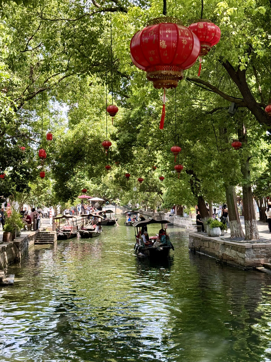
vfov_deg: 39.7
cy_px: 181
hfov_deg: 30.3
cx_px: 136
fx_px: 501
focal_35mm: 48
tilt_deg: +2.3
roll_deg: +0.7
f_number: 1.78
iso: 80
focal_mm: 6.76
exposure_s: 1/493
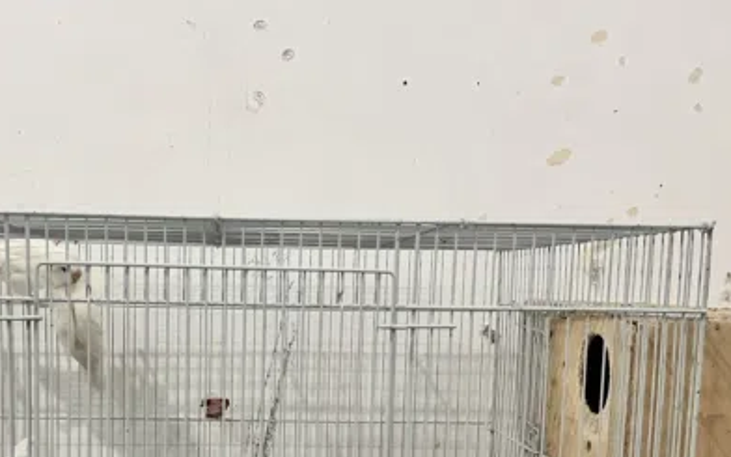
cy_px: 382
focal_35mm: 45
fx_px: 896
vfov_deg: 27.9
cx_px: 233
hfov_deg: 43.6
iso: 320
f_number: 1.5
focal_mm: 5.7
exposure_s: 1/50
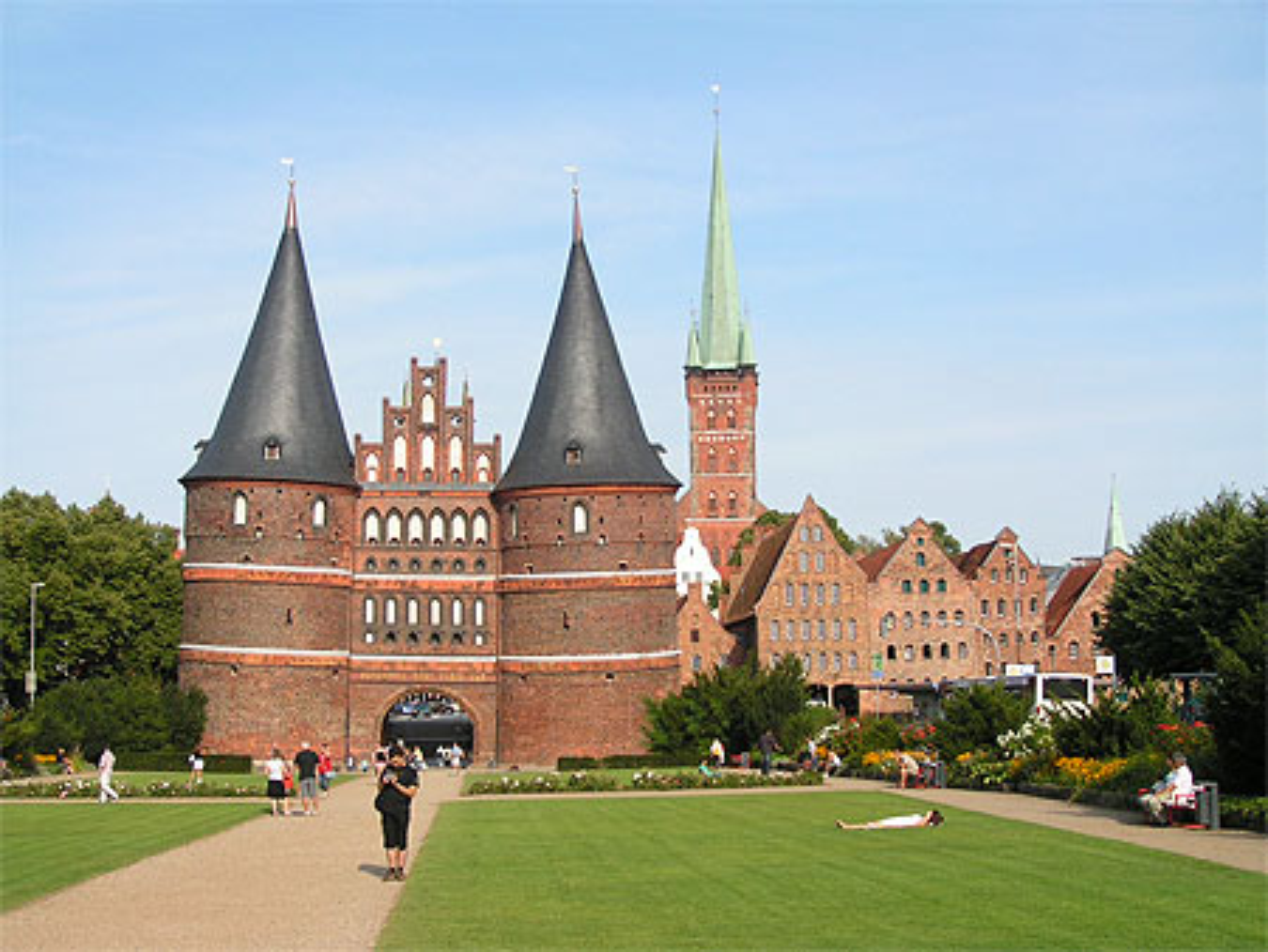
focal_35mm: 49
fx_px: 1796
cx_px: 634
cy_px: 476
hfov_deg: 38.9
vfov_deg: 29.7
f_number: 3.5
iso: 50
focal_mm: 8.2
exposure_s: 1/800
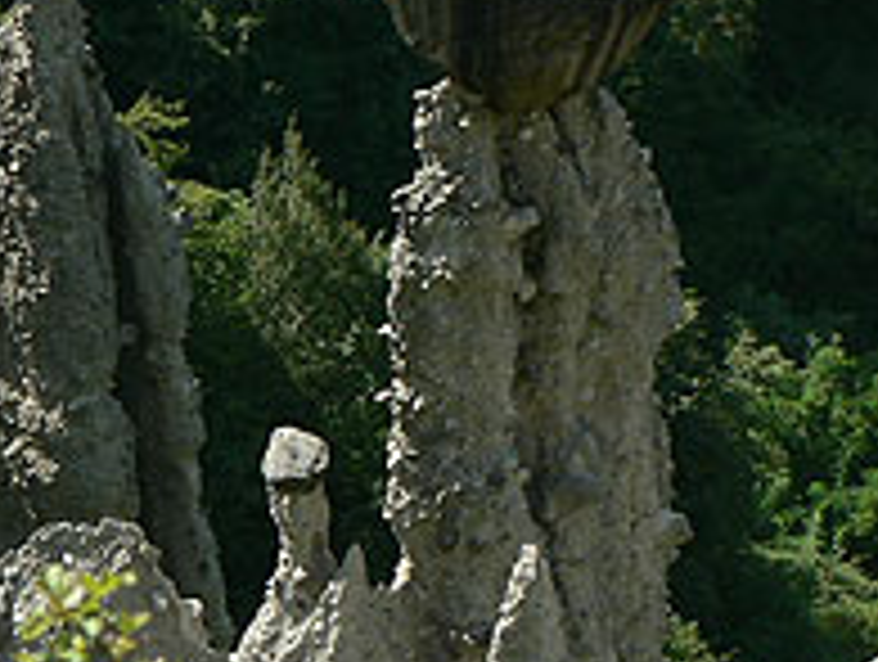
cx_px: 270
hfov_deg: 7.5
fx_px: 6683
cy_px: 369
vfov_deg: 5.7
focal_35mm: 263
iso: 80
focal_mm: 19
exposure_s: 1/320
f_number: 3.6
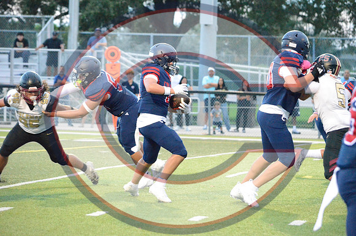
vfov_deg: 6.8
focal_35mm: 202
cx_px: 178
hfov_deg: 10.2
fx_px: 1998
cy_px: 118
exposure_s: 1/500
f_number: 4.8
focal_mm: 135
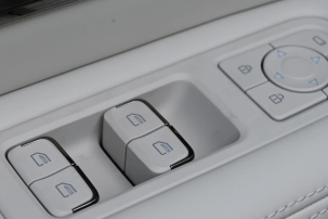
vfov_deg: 12.0
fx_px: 1039
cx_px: 149
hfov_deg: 17.9
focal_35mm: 114
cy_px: 108
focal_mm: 46
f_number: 6
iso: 200
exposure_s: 1/250
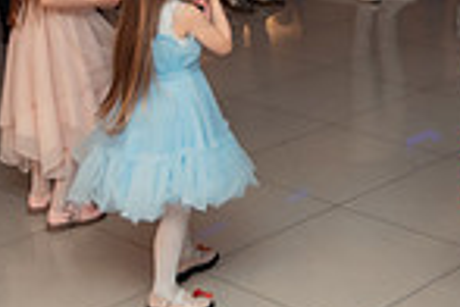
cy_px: -124
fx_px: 1112
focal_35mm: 87
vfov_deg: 14.8
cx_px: 413
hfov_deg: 22.8
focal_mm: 22
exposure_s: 1/200
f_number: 2.8
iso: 1600
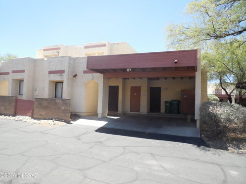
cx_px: 123
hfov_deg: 69.4
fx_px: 178
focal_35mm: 25
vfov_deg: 54.9
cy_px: 92
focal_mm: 4.5
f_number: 3.1
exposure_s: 1/640
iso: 125
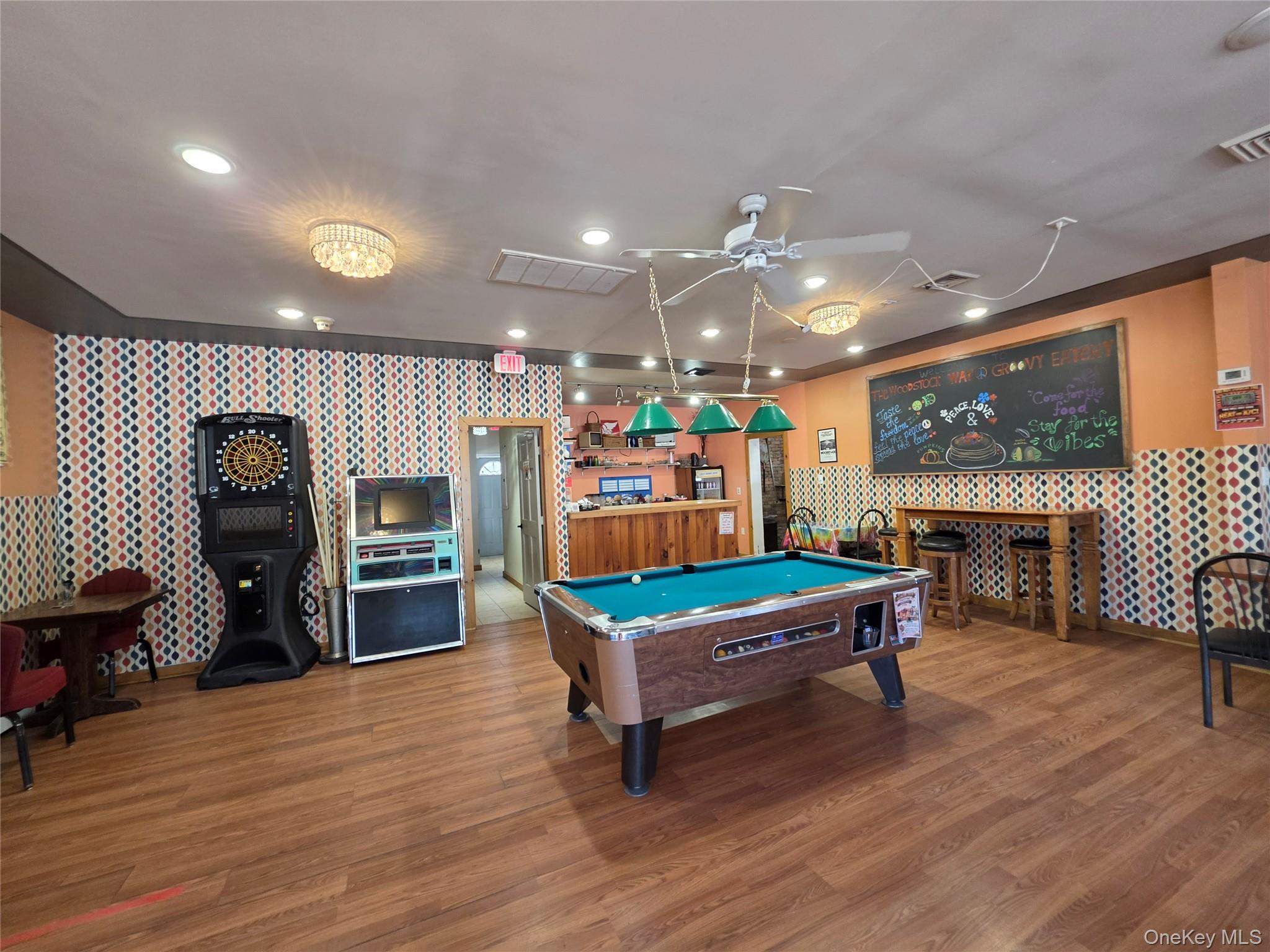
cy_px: 476
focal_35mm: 13
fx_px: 477
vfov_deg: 89.9
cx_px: 635
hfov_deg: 106.2
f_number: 1.9
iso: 250
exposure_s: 1/60
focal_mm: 2.2
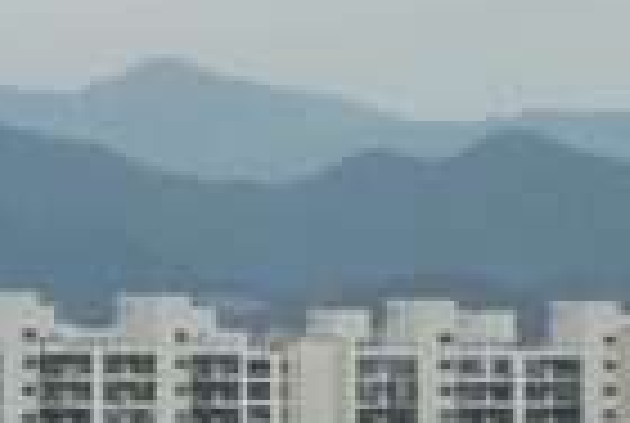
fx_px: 4349
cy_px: 290
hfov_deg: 8.3
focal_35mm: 248
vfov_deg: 5.6
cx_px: 54
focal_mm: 34
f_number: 4.5
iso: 200
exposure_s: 1/160
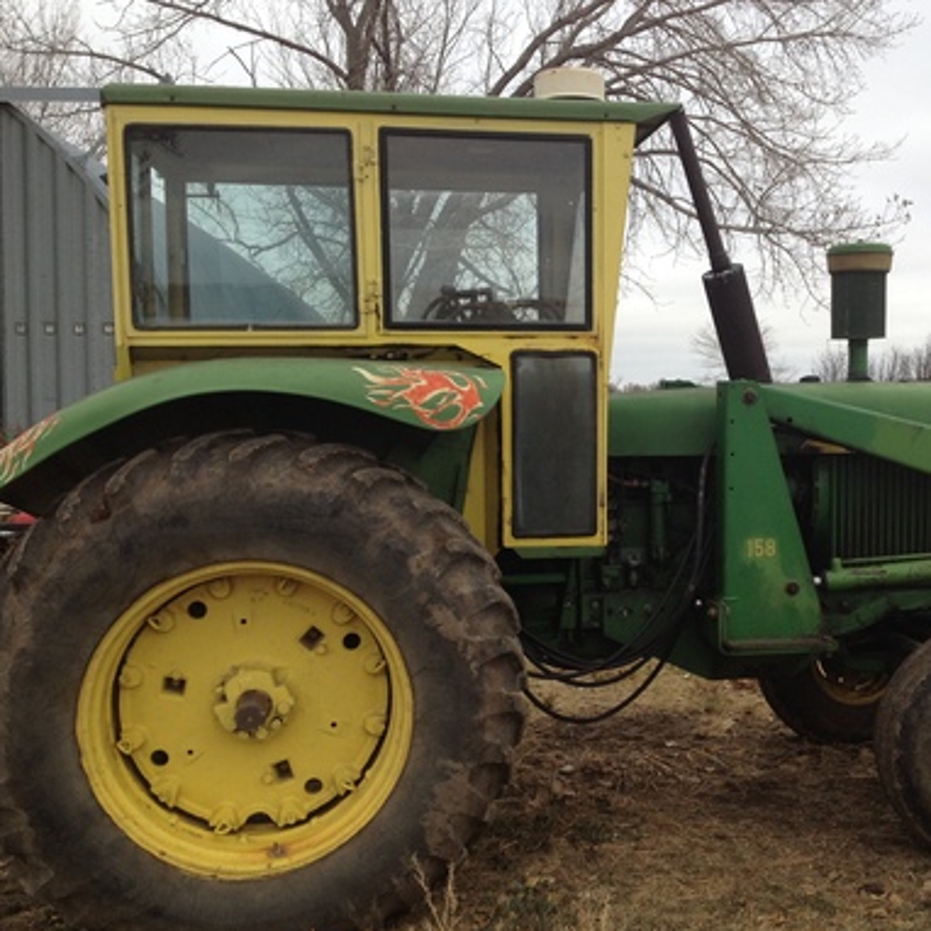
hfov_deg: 37.9
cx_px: 619
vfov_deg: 38.3
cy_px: 478
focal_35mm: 44
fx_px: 1339
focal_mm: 4.28
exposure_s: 1/276
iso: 64
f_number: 2.4
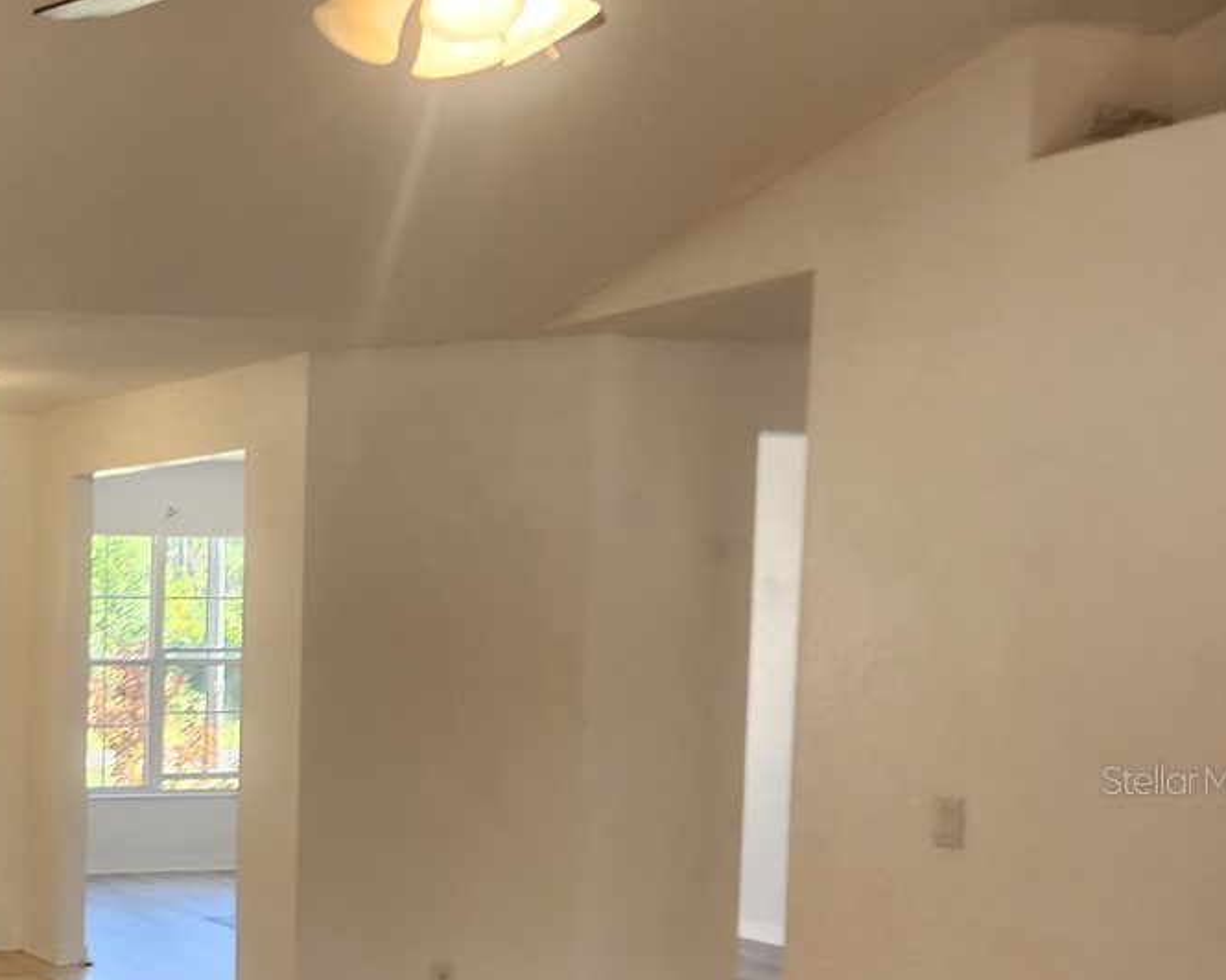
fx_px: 1959
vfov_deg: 27.6
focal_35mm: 54
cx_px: -199
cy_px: 779
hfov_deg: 30.2
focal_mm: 5.4
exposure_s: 1/120
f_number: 1.8
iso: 100
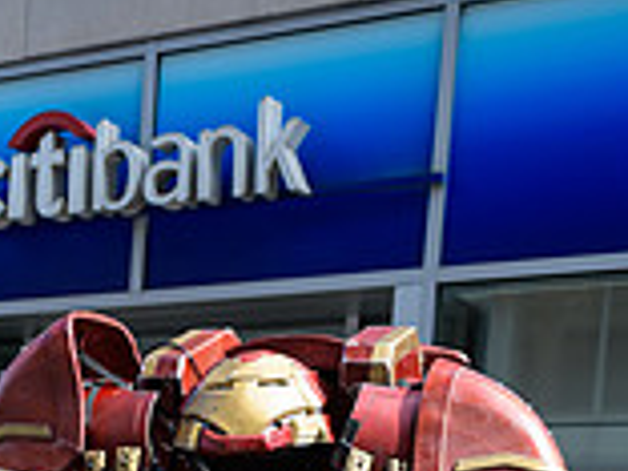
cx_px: 157
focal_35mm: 89
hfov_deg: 21.8
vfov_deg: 14.7
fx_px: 1615
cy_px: 825
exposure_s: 1/1250
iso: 200
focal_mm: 32
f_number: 3.2
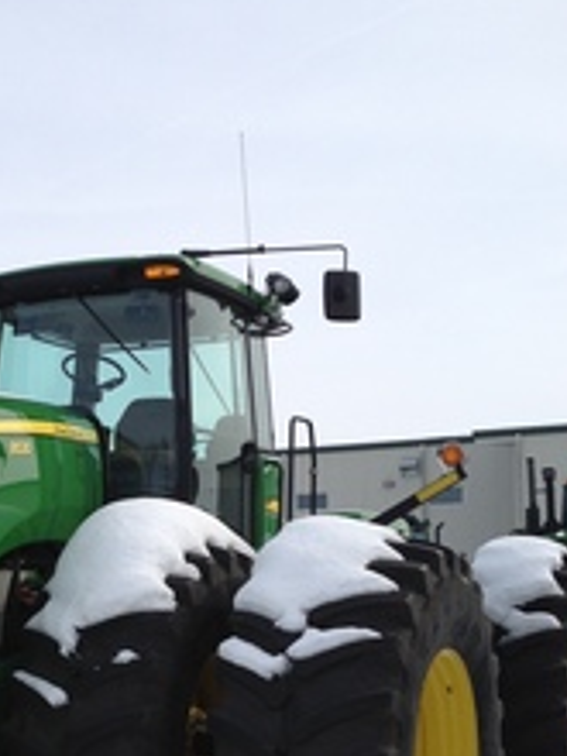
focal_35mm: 65
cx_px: 79
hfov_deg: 22.2
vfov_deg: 29.5
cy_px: 540
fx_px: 1420
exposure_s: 1/2907
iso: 50
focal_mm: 4.28
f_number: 2.4
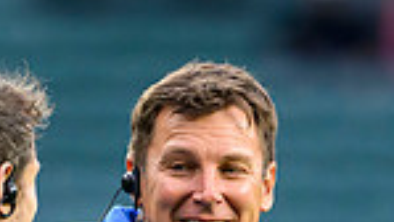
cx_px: 164
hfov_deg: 0.8
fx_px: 26874
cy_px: 691
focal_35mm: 2571
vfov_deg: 0.5
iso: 2000
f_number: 3.5
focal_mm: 400
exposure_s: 1/1000
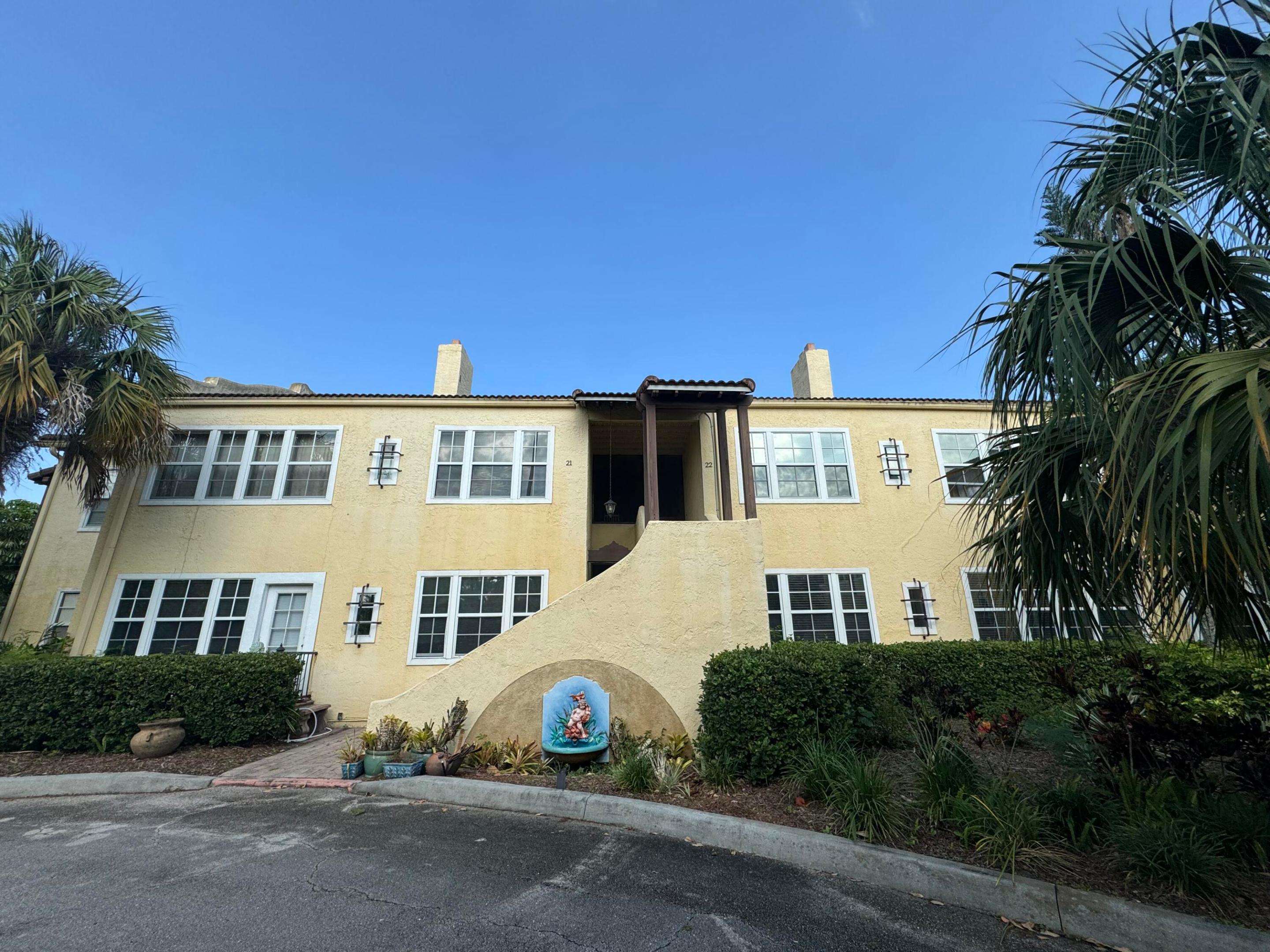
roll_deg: +0.6
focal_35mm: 14
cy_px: 476
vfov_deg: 85.7
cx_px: 635
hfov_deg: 102.1
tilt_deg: +17.2
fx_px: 514
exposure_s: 1/1637
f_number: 2.2
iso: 50
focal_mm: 2.22
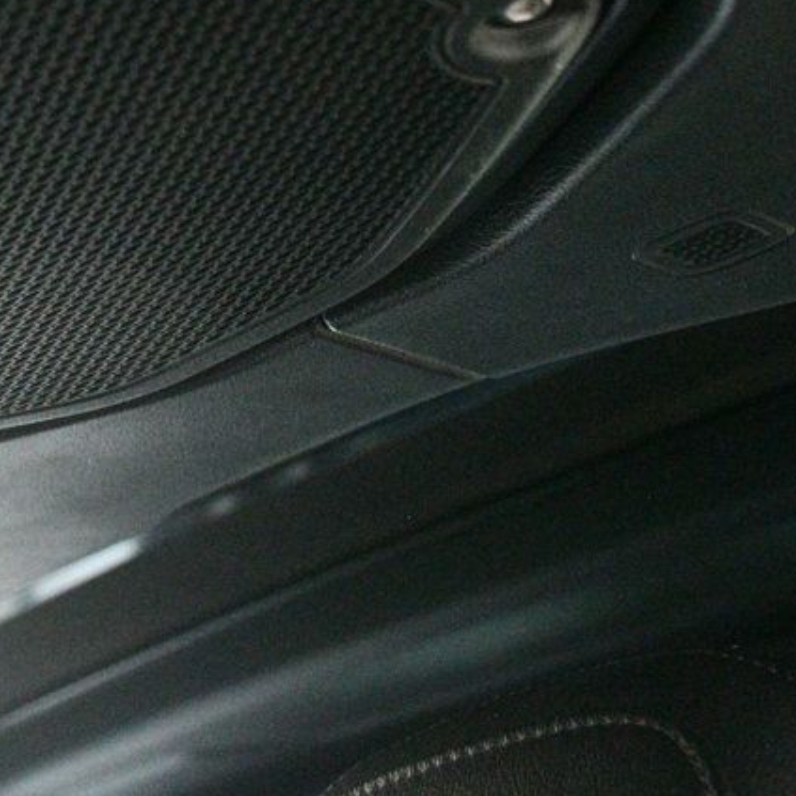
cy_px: 252
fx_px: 1821
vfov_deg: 24.5
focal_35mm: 70
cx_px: 72
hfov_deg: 23.9
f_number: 3.8
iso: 12800
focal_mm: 23
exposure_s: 1/60
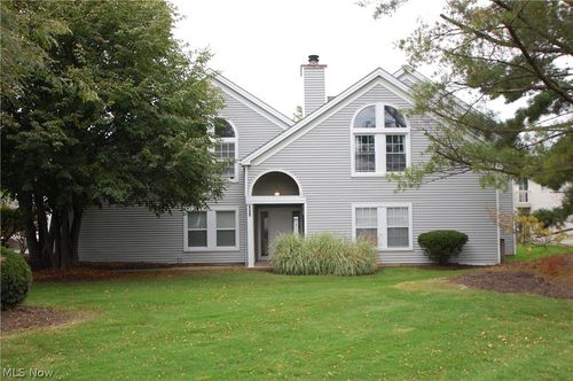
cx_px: 286
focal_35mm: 32
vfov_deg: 41.6
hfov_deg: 59.6
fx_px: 501
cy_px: 190
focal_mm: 21
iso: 800
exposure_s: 1/320
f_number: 9
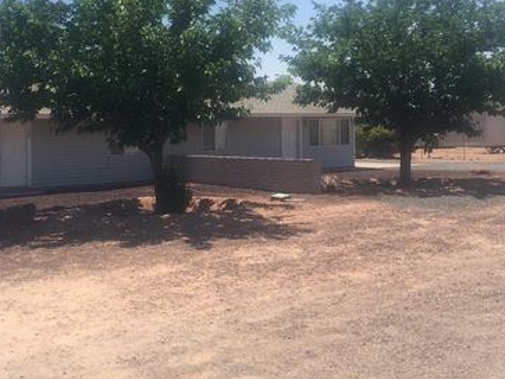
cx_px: 173
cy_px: 136
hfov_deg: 46.2
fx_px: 583
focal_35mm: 40
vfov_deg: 35.7
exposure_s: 1/1799
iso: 32
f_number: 2.2
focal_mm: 4.15
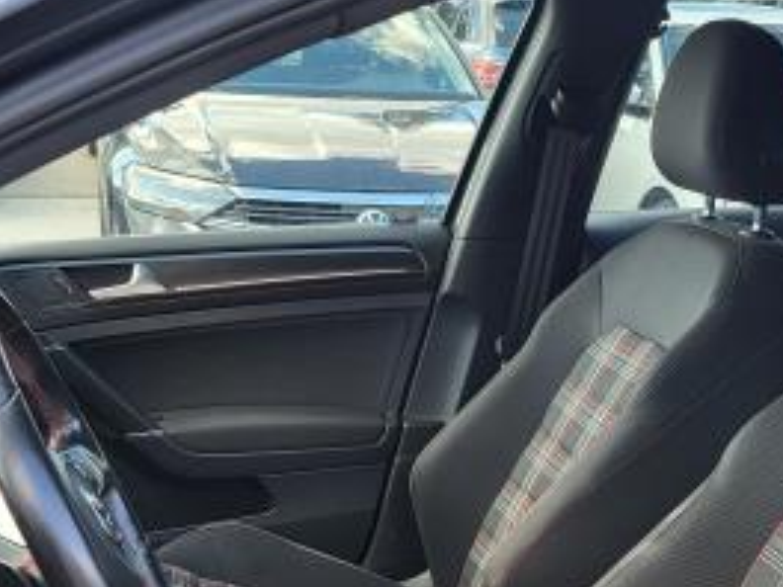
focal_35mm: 63
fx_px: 1425
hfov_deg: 30.7
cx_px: 377
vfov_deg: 21.7
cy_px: 688
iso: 64
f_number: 1.8
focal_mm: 5.4
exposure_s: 1/120
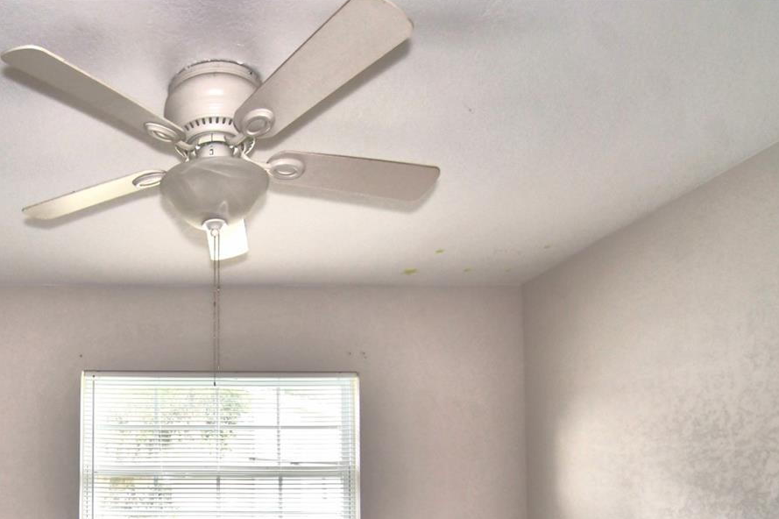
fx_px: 584
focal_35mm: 27
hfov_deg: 62.3
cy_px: 462
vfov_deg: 43.9
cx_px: 167
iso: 200
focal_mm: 10
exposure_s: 1/40
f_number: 4.5
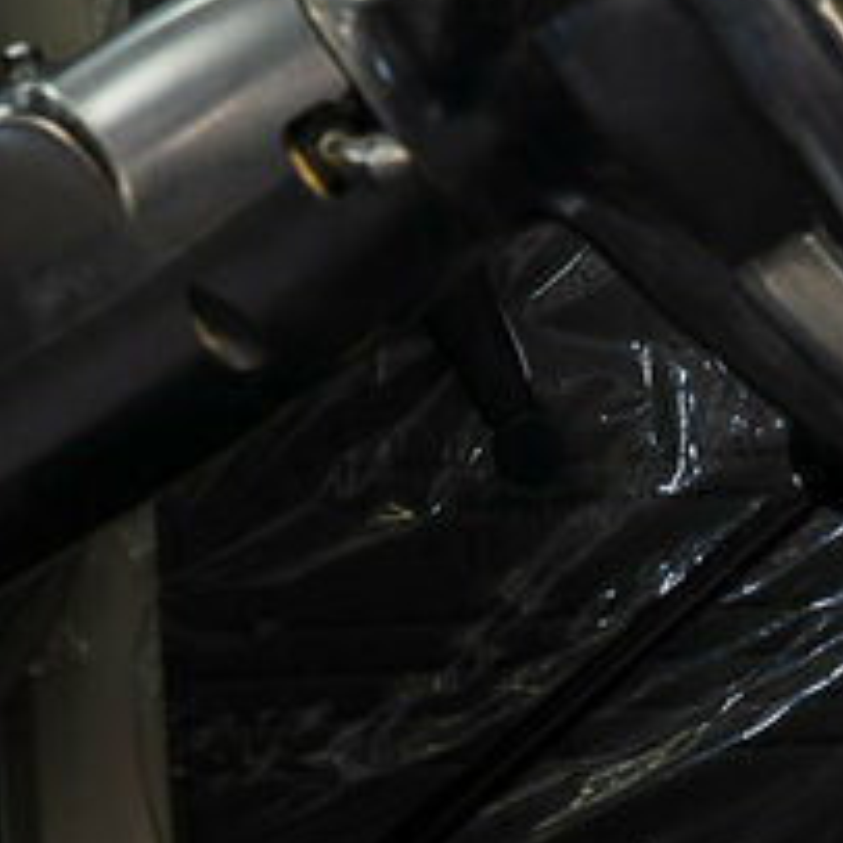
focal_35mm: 176
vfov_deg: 9.9
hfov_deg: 9.7
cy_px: 698
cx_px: 1225
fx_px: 4849
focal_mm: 35
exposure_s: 3.2
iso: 250
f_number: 10
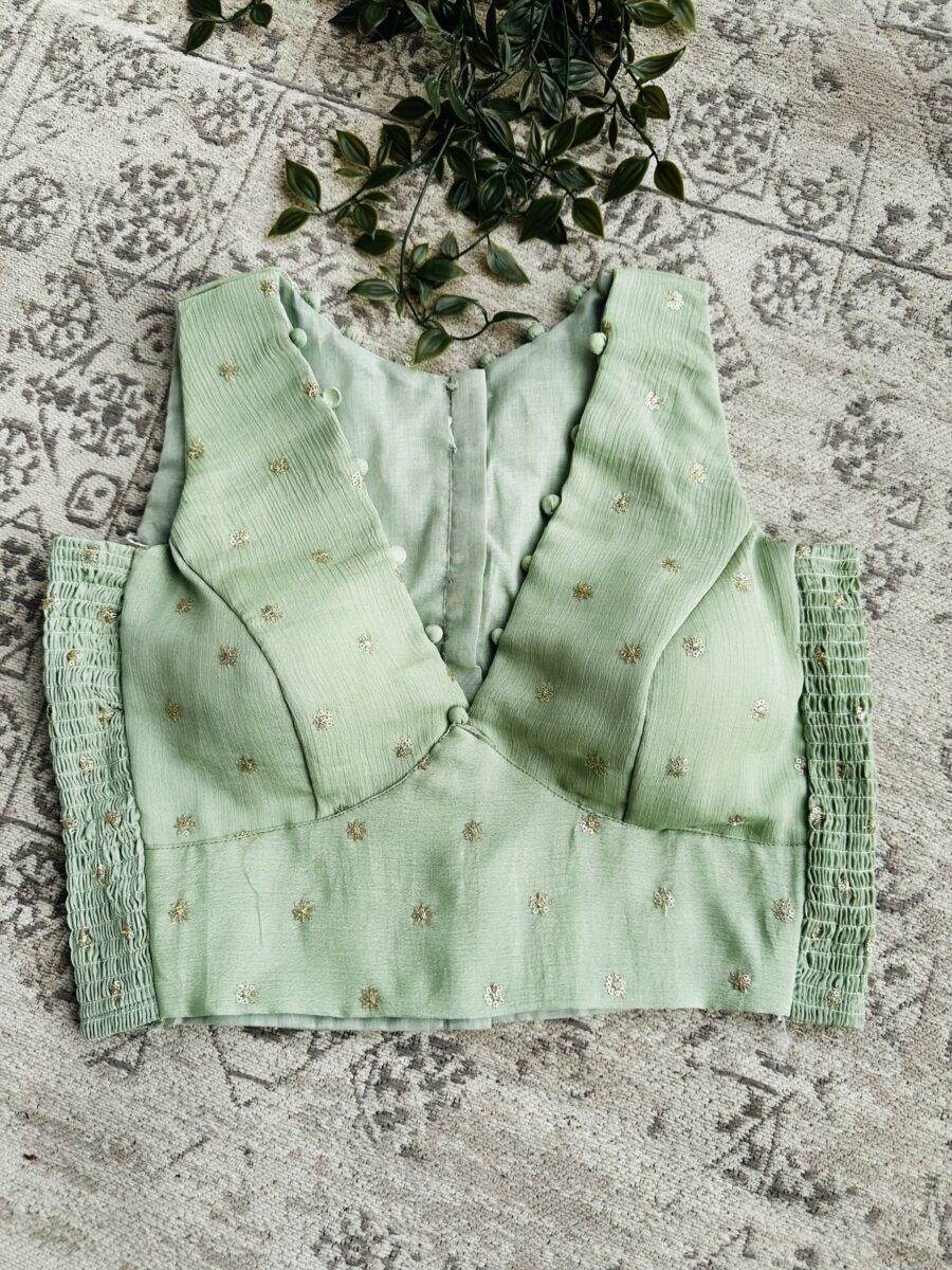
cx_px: 476
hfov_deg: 56.8
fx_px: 880
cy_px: 635
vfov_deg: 71.6
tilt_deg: -80.2
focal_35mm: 24
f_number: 1.78
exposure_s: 1/1880
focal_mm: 6.86
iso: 80
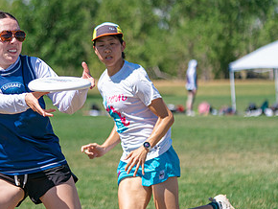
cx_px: 2
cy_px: 121
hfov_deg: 8.9
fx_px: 1784
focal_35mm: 222
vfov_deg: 6.7
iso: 250
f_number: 2.8
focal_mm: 95
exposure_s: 1/4000
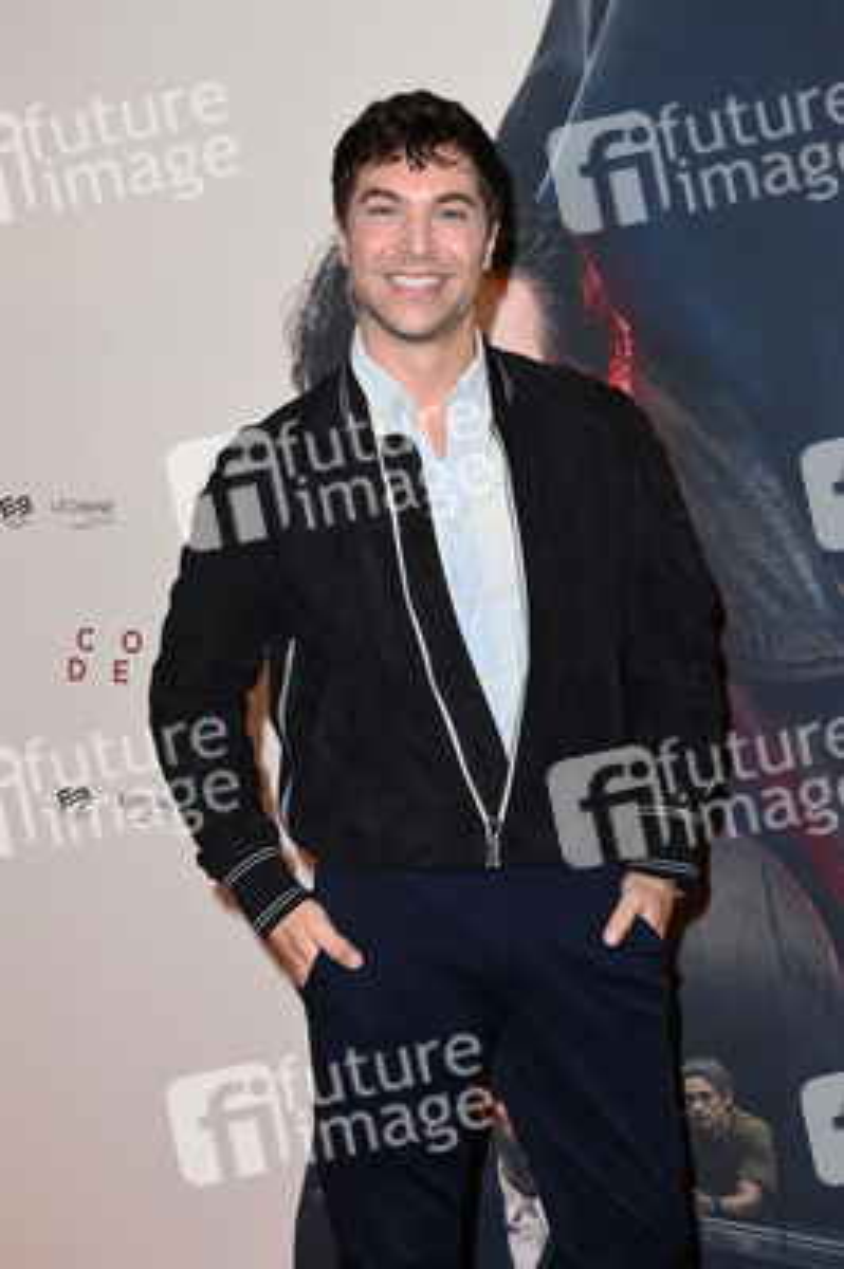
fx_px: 2466
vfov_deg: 28.9
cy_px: 634
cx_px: 422
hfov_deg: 19.4
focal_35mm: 70
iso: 500
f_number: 6.3
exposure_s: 1/250
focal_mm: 70
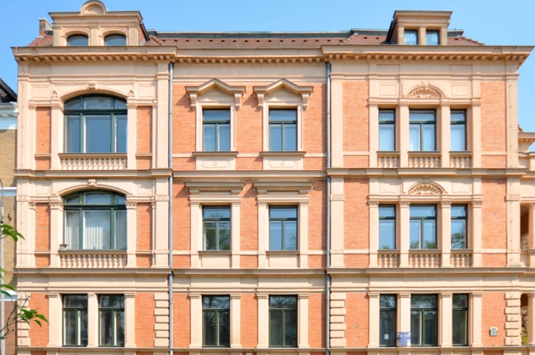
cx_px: 283
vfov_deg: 61.8
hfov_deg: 84.0
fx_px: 297
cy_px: 174
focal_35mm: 20
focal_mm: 10
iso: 200
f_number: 3.5
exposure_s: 1/1250
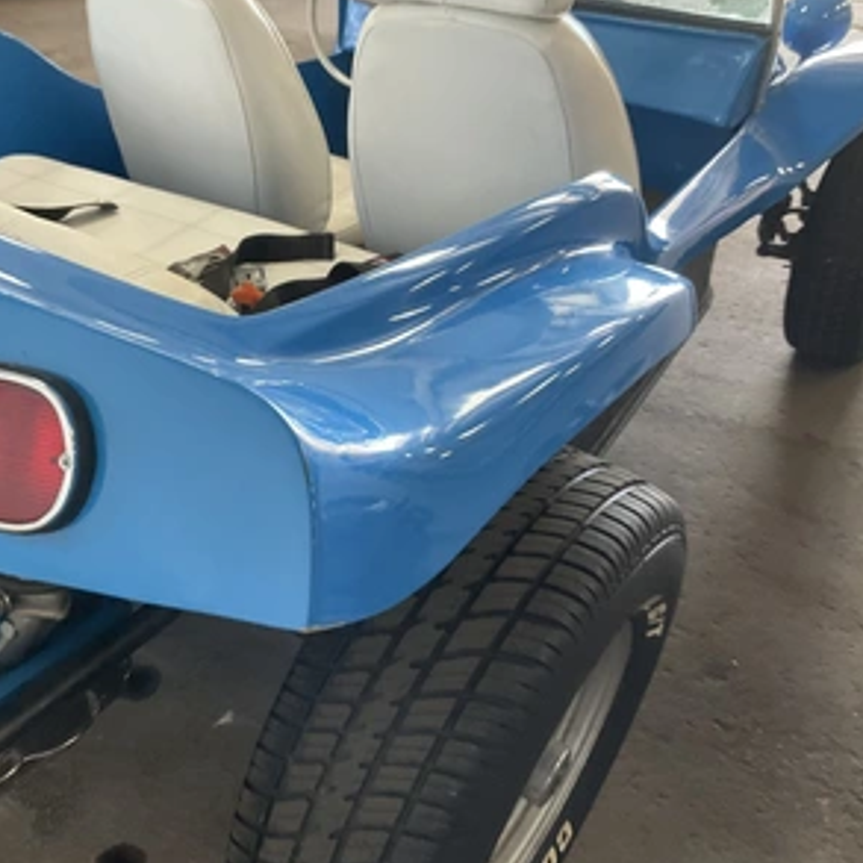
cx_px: 303
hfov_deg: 46.6
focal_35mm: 35
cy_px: 427
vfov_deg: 47.2
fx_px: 987
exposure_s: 1/60
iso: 125
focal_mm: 3
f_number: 1.8
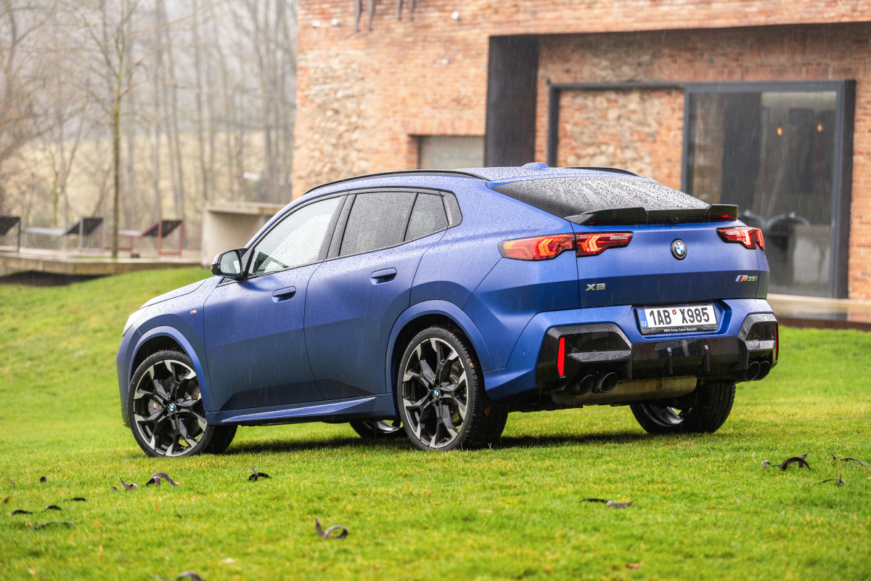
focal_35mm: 116
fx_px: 2806
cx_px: 436
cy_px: 290
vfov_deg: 11.8
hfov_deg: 17.6
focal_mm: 116
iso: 250
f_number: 2.8
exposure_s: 1/100
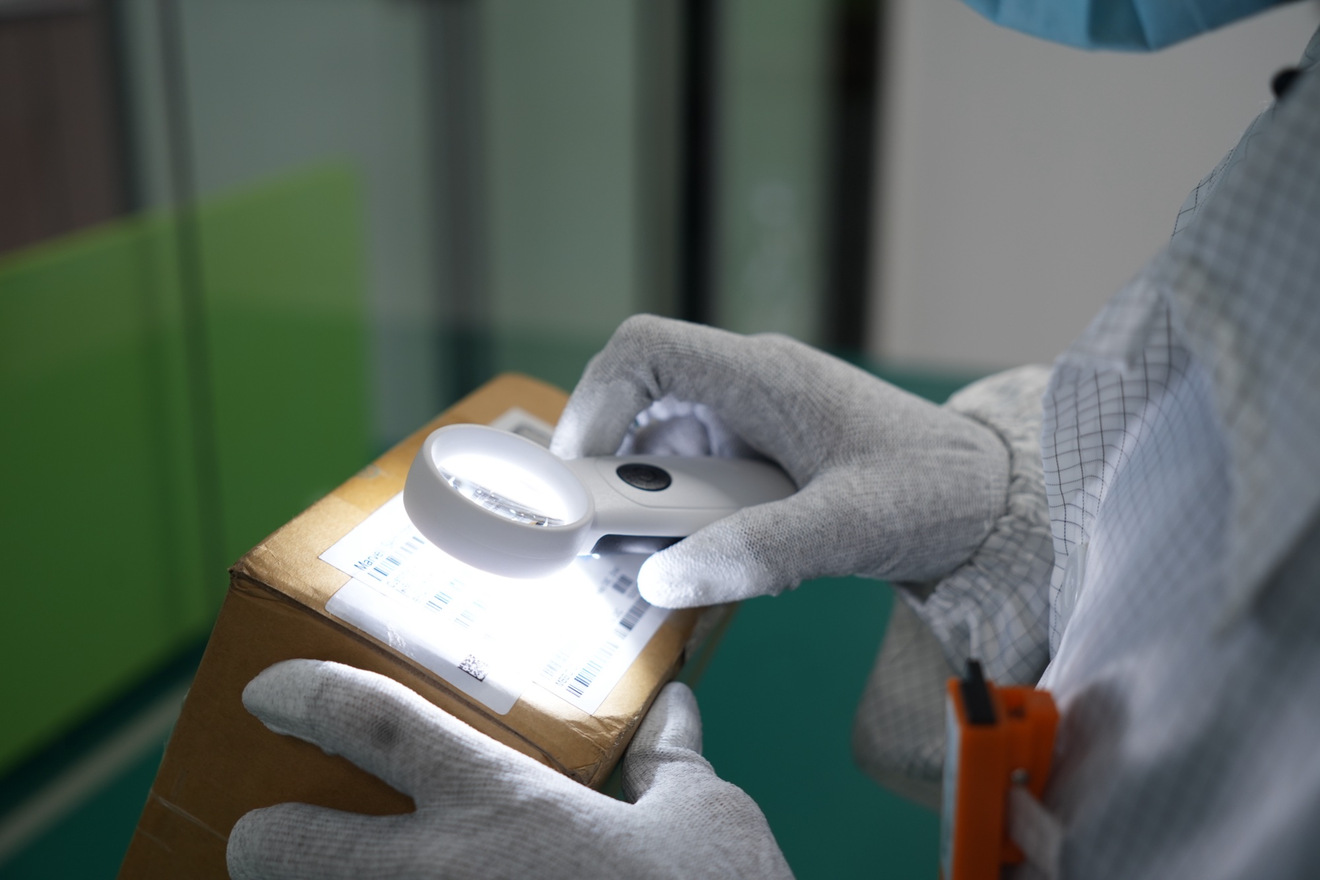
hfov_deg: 42.7
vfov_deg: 29.2
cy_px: 440
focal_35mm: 46
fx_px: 1686
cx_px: 660
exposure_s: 1/50
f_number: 4
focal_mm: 46
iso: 250
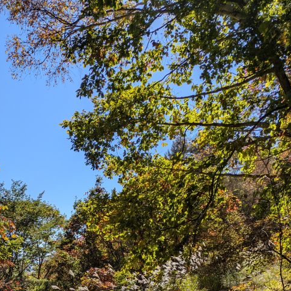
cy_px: 268
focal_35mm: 41
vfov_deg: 37.9
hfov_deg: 40.5
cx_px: 103
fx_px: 390
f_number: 1.89
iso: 47
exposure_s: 1/2451
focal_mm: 5.43
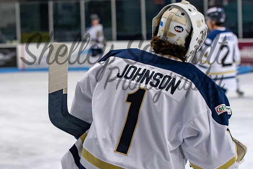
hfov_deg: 15.9
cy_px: 73
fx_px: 906
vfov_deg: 10.6
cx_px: 101
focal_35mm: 129
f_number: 3.2
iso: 2000
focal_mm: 70
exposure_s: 1/800
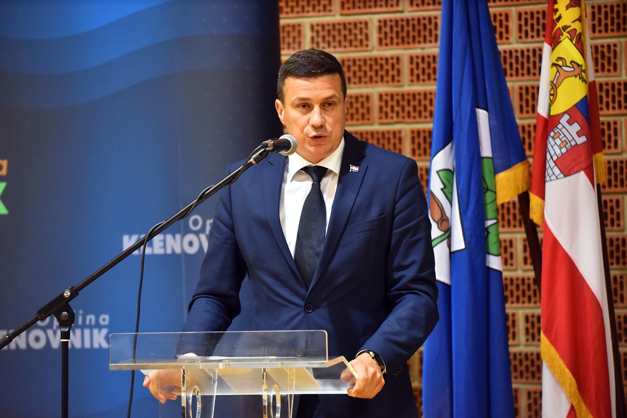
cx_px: 312
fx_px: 2543
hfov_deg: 14.1
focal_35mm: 146
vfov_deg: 9.4
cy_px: 210
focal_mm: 145
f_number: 4
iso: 8000
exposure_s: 1/160
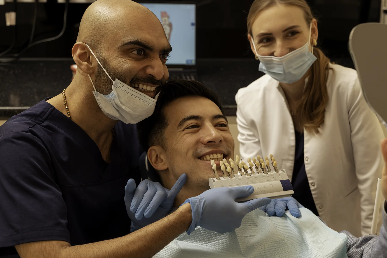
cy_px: 120
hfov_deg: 30.9
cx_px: 224
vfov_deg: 20.9
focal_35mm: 65
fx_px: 699
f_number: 4.5
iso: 400
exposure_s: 1/250
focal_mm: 56
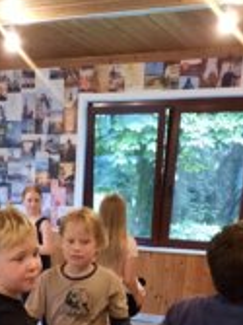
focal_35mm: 60
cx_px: 37
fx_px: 562
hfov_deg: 23.9
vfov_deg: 29.1
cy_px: 358
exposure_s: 1/25
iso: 500
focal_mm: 4.6
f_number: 2
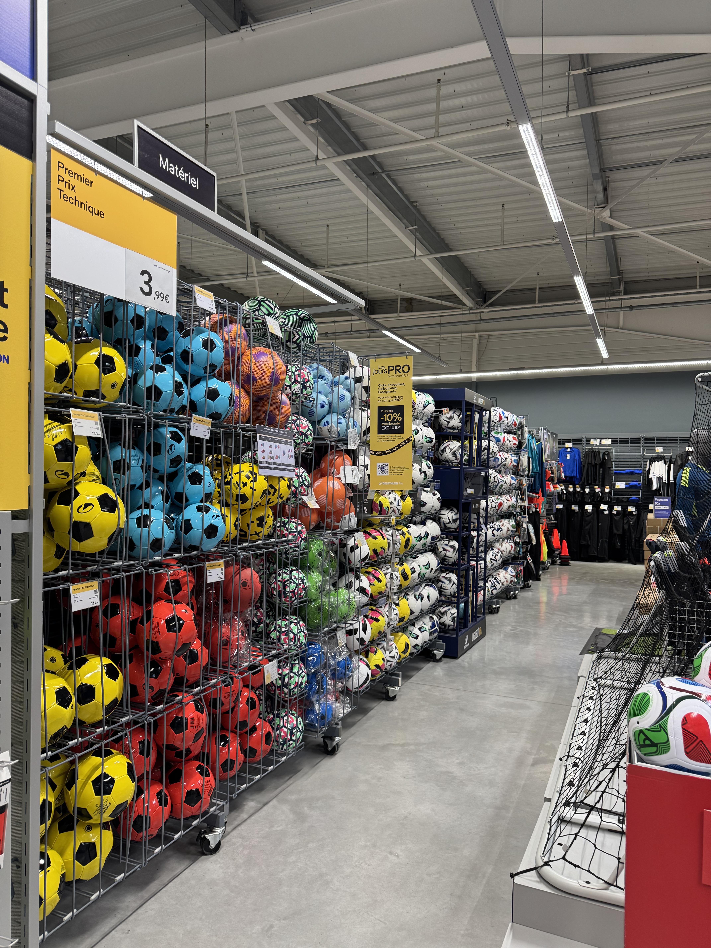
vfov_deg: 71.6
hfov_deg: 56.8
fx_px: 657
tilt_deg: -1.1
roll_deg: -0.4
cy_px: 474
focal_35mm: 24
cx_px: 356
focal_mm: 6.76
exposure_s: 1/121
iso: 160
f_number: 1.78
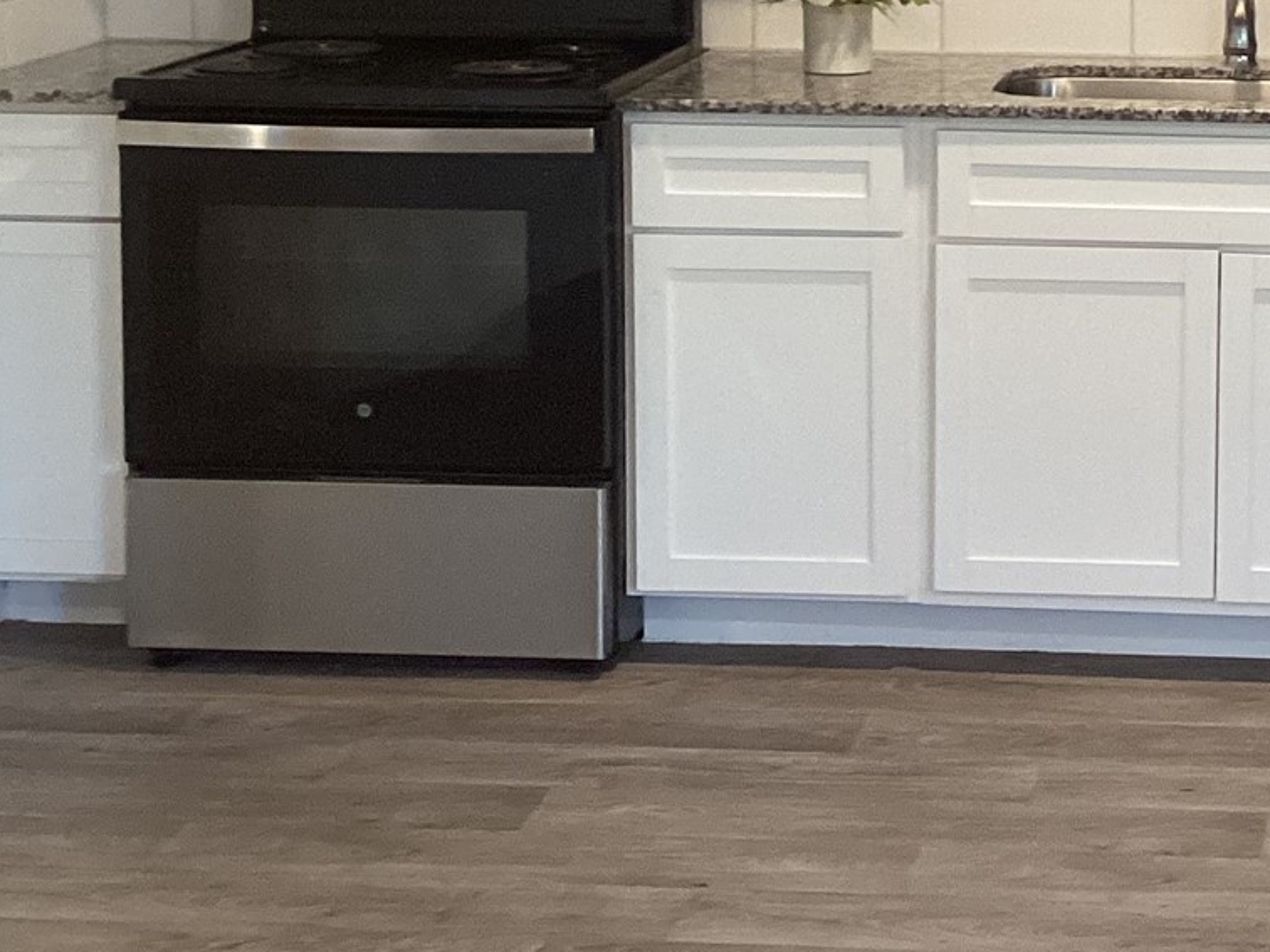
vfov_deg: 17.2
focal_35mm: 84
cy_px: -3
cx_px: 1146
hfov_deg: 22.7
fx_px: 3082
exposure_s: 1/60
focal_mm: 3.3
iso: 320
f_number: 2.4
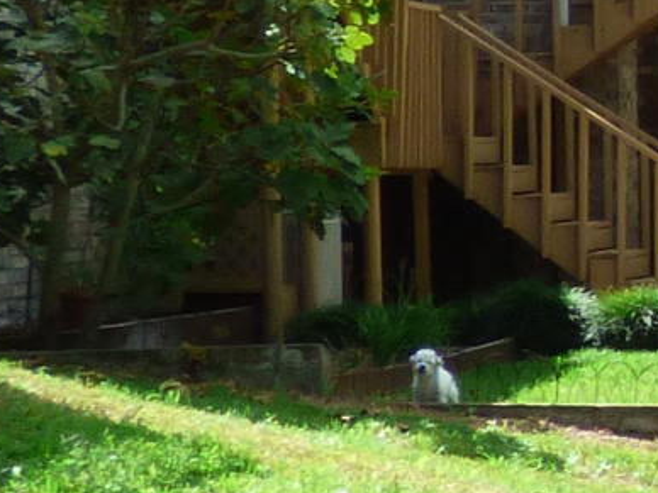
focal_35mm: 317
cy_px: 141
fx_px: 6026
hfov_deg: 6.0
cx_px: 1596
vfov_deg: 4.7
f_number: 3.6
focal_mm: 7.07
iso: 100
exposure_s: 1/320
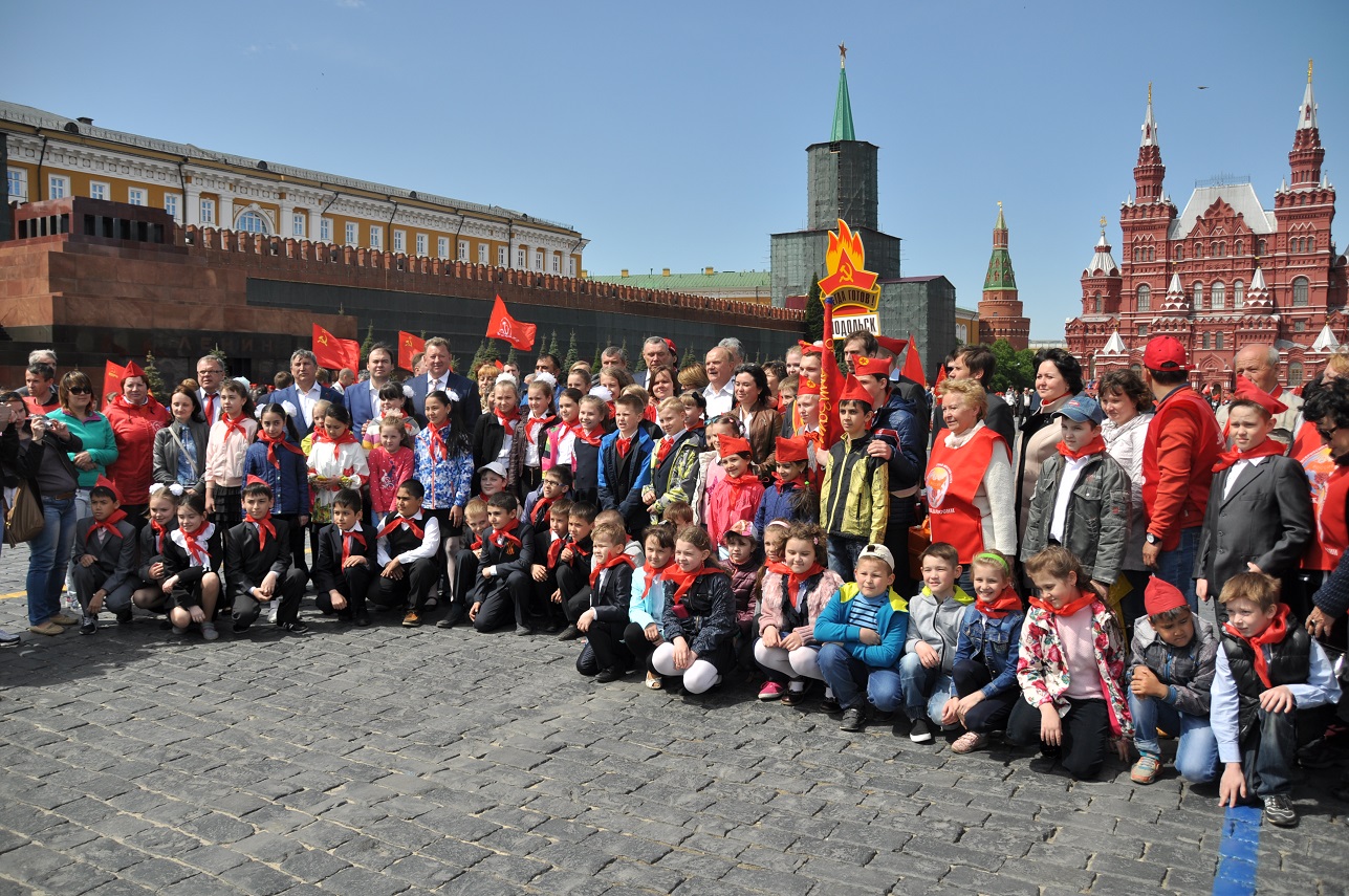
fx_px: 1011
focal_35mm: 27
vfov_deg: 47.8
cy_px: 448
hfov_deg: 67.4
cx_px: 674
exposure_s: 1/1000
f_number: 4.5
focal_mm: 18
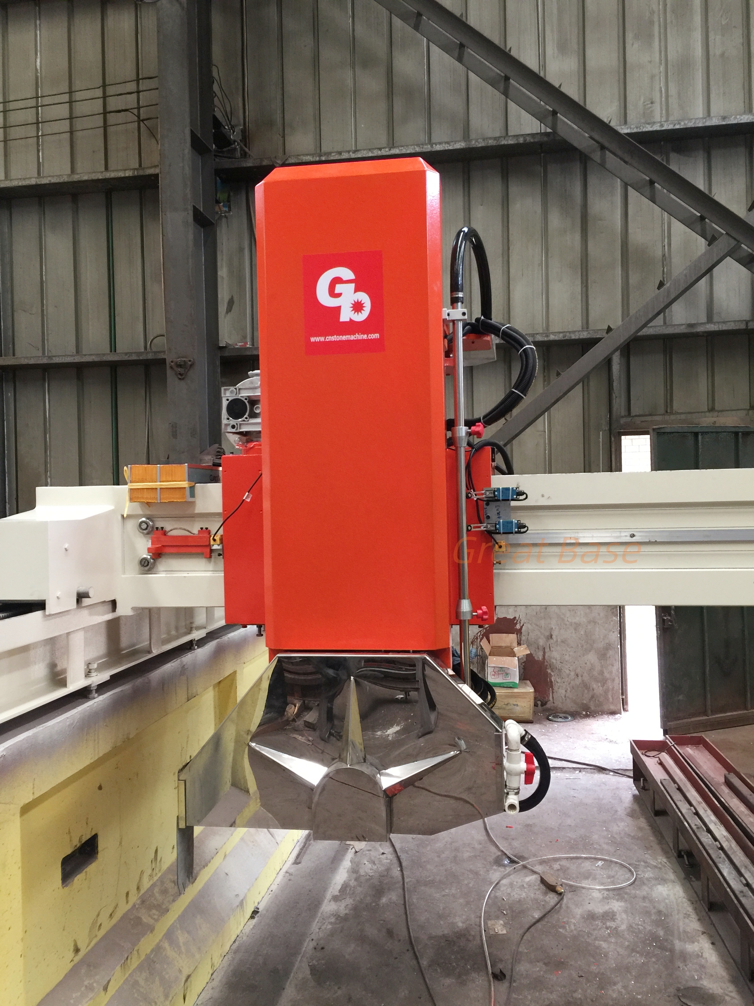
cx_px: 377
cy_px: 503
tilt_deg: +0.1
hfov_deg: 48.2
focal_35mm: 29
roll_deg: +1.5
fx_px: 842
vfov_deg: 61.7
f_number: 2.2
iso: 64
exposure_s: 1/17
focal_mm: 4.15
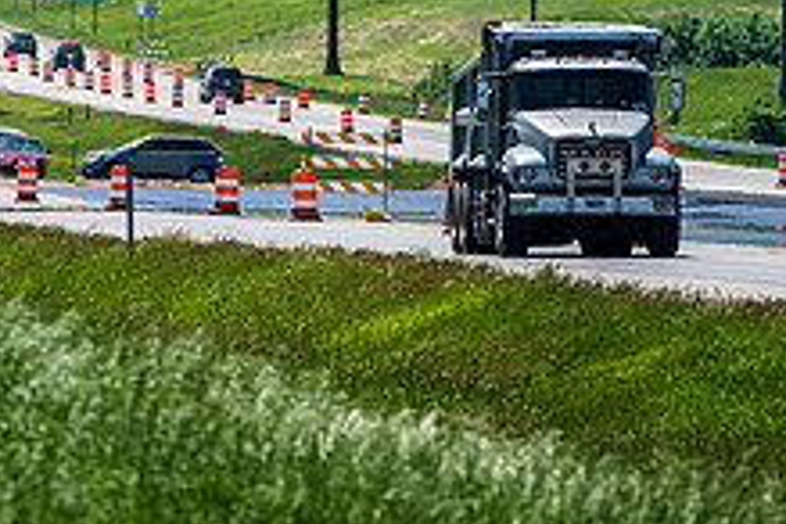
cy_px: -277
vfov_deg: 2.1
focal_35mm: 666
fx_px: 14540
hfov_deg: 3.1
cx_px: -22
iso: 200
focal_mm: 200
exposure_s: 1/1250
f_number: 5.6
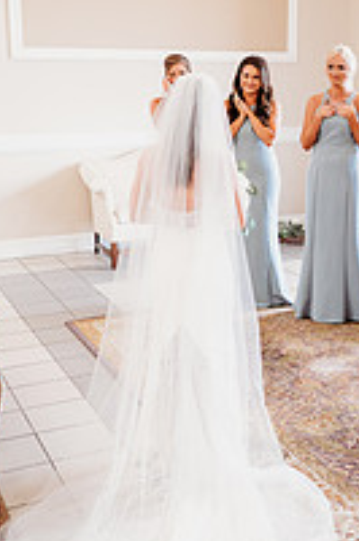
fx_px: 809
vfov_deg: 36.8
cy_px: 216
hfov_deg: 24.5
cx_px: 305
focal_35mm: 54
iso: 640
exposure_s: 1/160
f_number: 2.5
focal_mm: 24
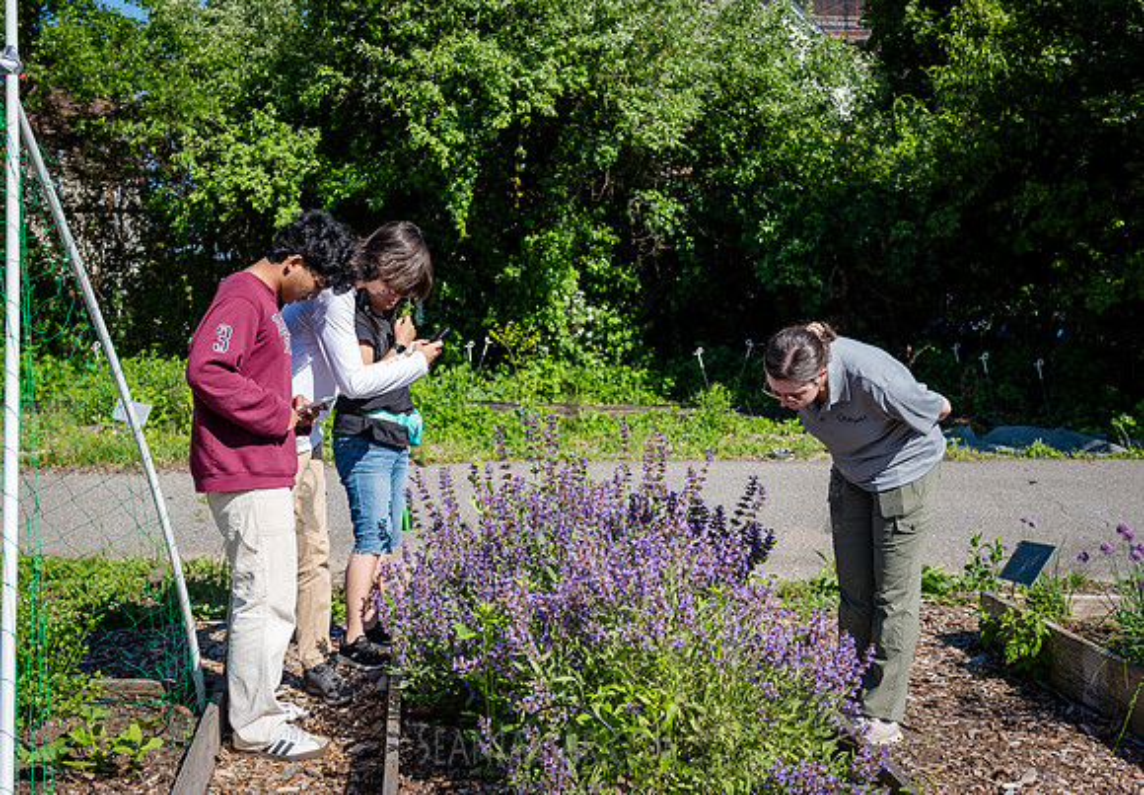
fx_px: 1420
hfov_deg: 43.8
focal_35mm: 44
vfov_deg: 31.3
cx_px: 529
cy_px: 369
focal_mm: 40
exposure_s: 1/1250
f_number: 4
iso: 200
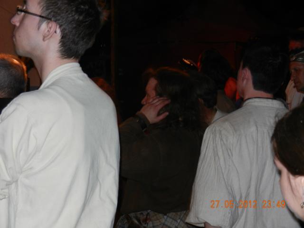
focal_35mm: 91
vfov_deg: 16.2
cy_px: 114
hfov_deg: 21.5
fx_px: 799
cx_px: 152
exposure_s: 1/30
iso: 500
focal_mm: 16.3
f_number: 4.9
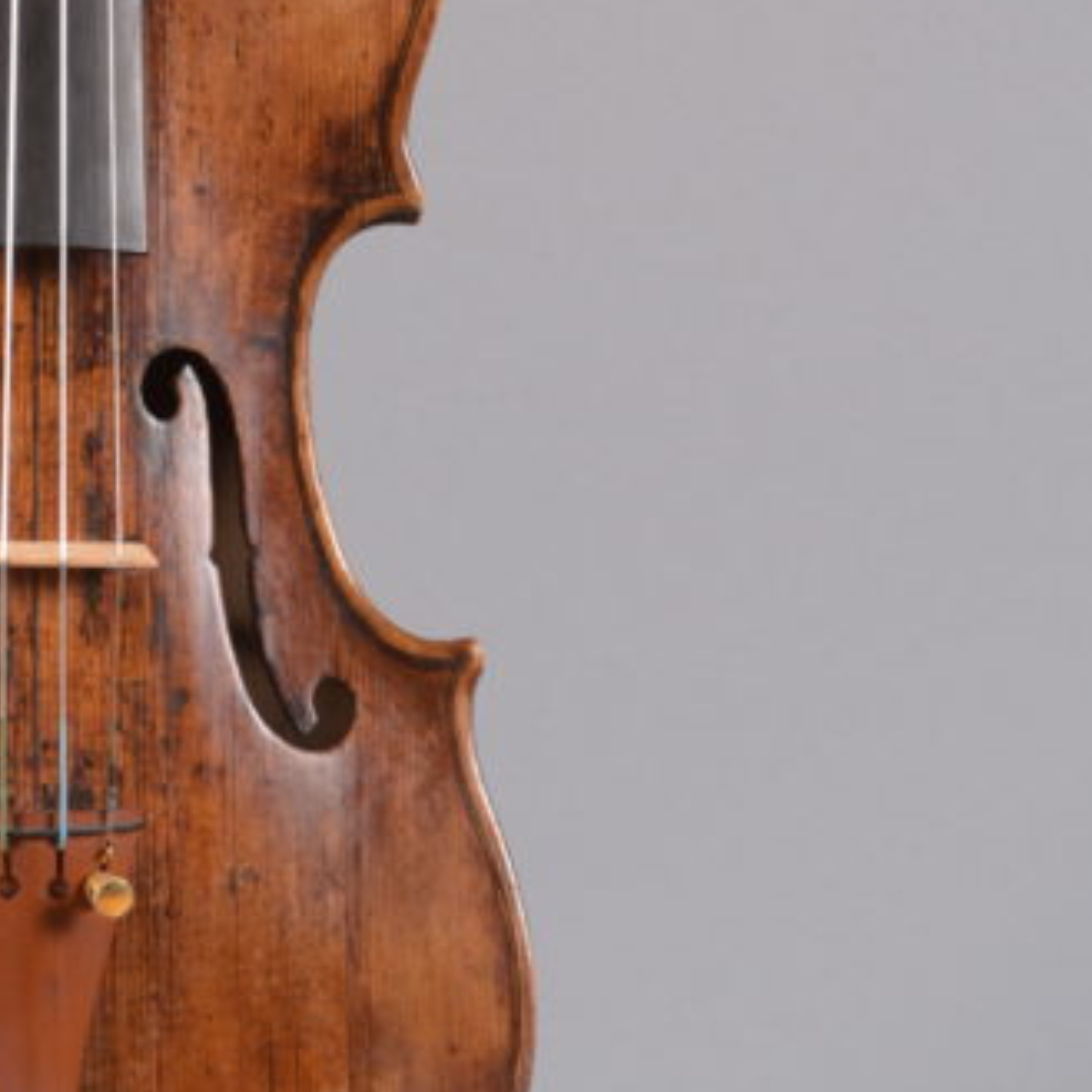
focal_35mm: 636
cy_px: -173
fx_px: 22699
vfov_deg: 2.8
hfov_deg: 2.8
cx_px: 46
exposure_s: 1/125
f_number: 8
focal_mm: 240
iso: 100
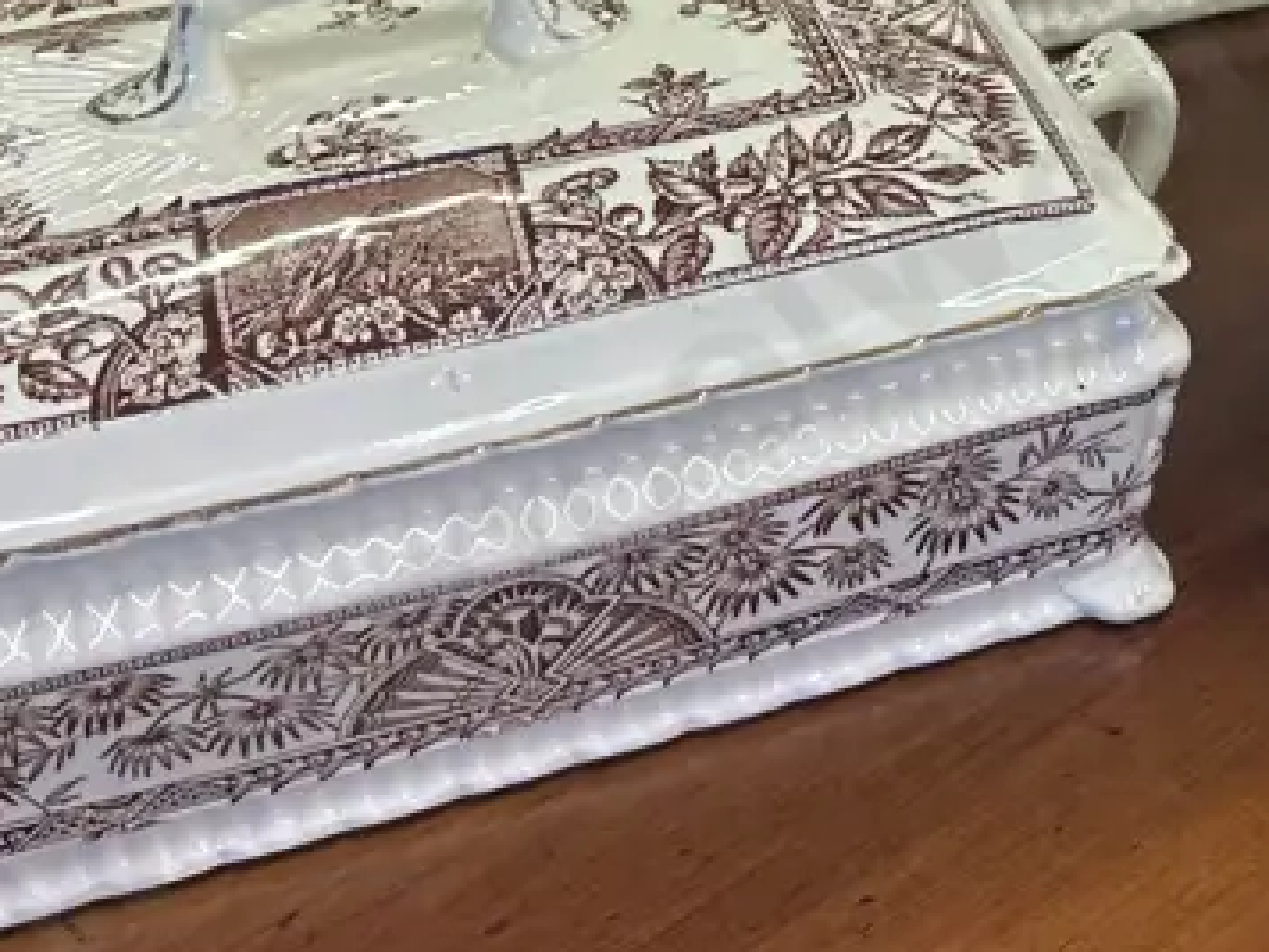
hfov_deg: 26.5
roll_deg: -0.4
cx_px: 1301
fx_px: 2529
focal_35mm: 69
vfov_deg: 20.5
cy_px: -32
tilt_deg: -29.5
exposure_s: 1/100
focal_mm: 6.86
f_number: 1.78
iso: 125
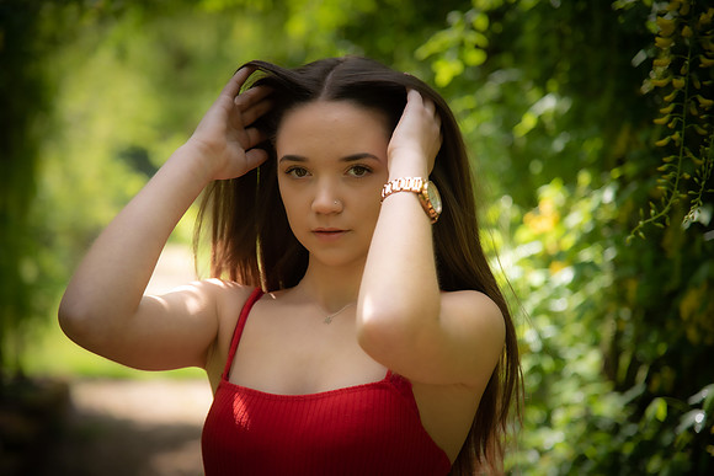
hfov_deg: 17.1
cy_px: 238
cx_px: 357
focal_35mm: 120
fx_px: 2380
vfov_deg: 11.4
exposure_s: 1/125
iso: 100
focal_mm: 120
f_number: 4
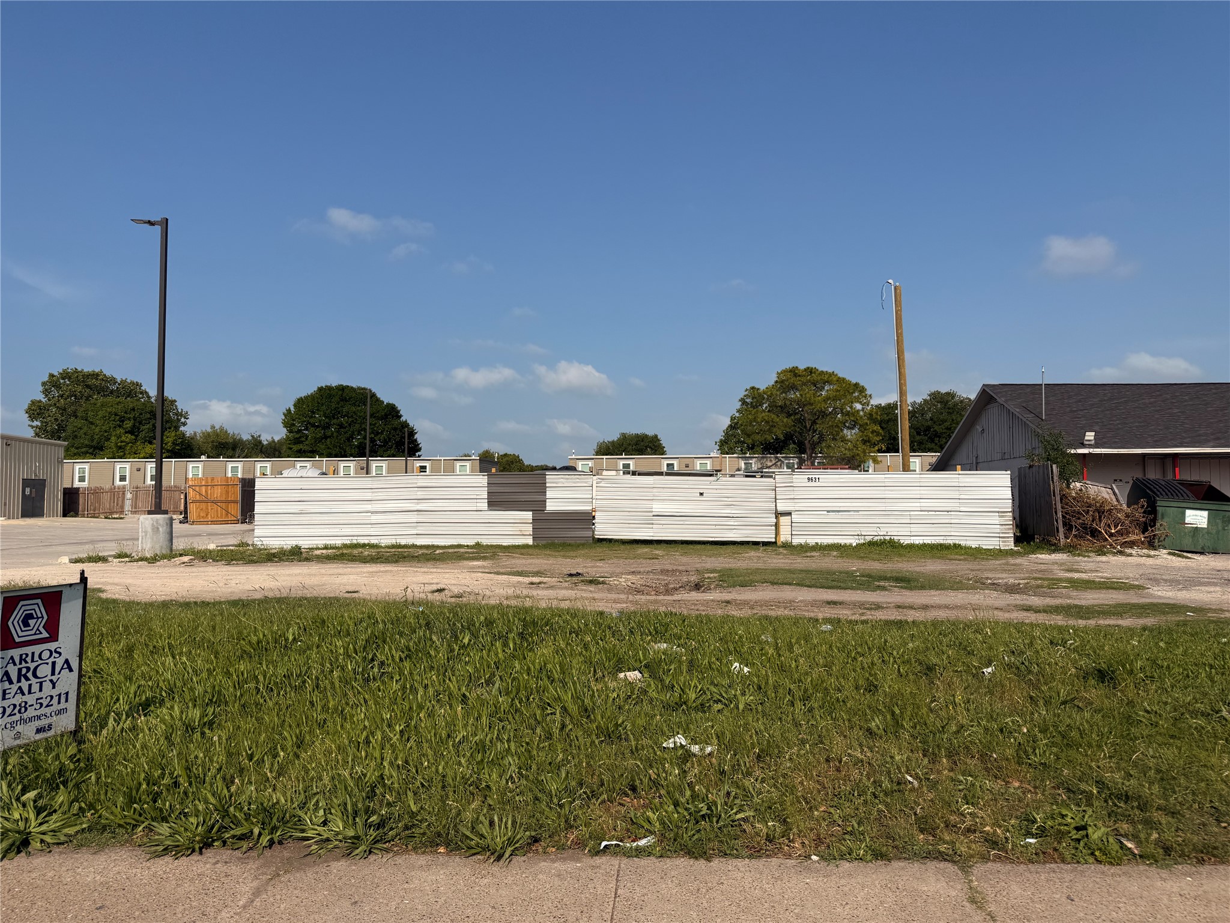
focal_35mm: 24
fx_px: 853
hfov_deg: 71.6
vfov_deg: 56.8
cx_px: 615
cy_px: 462
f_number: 1.78
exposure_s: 1/8130
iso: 80
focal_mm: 6.76
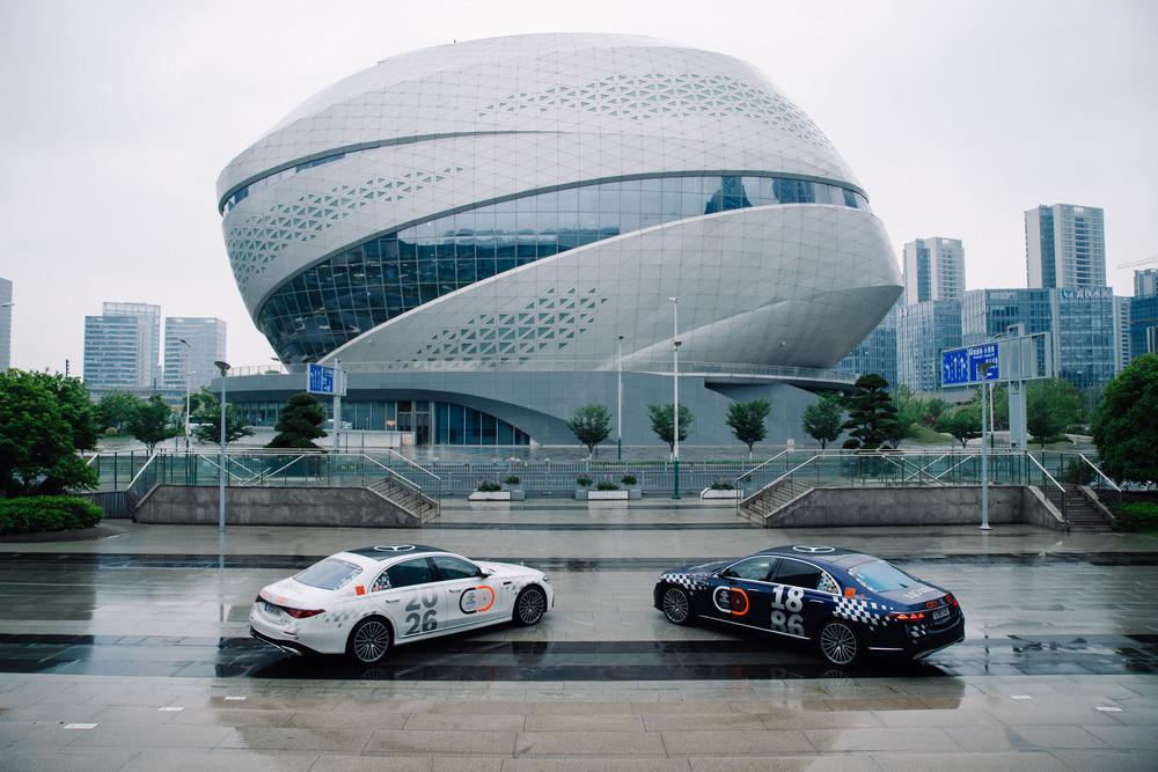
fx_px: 1190
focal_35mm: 37
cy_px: 386
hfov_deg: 51.9
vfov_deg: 36.0
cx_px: 579
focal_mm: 37
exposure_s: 1/200
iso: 100
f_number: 3.2
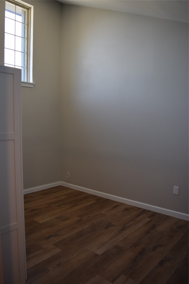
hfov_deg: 47.9
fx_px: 213
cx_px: 94
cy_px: 142
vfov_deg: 67.4
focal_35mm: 27
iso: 400
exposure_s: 1/80
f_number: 4.5
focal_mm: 18
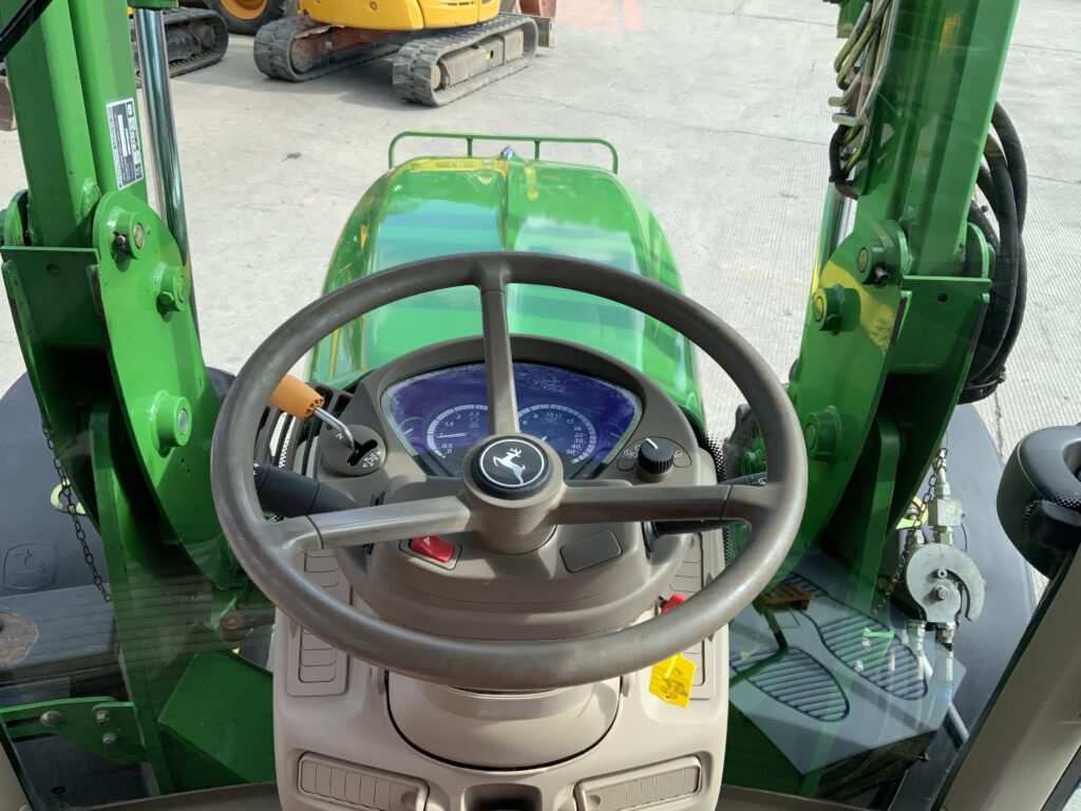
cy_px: 406
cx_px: 540
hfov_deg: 61.7
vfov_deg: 48.2
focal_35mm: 29
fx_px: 906
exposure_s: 1/465
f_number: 1.8
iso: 16
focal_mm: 3
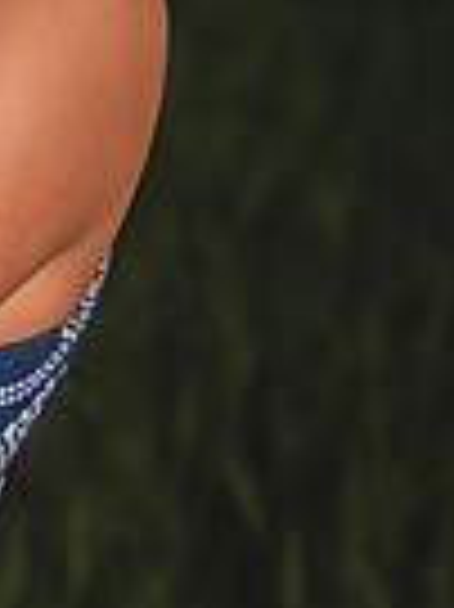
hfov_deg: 9.3
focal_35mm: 132
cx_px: -823
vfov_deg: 14.6
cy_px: -74
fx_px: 2312
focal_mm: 32
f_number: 2.8
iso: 200
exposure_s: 1/1000
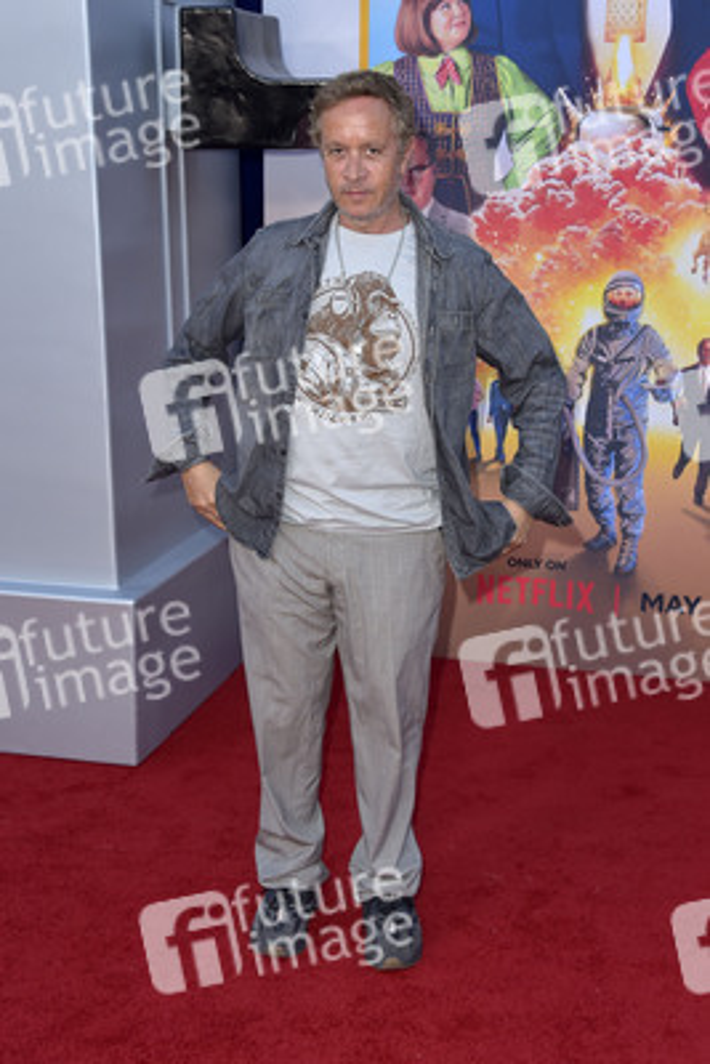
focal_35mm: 40
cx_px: 355
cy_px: 532
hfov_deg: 33.4
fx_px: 1182
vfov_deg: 48.4
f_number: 6.3
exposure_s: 1/250
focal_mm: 40
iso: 400
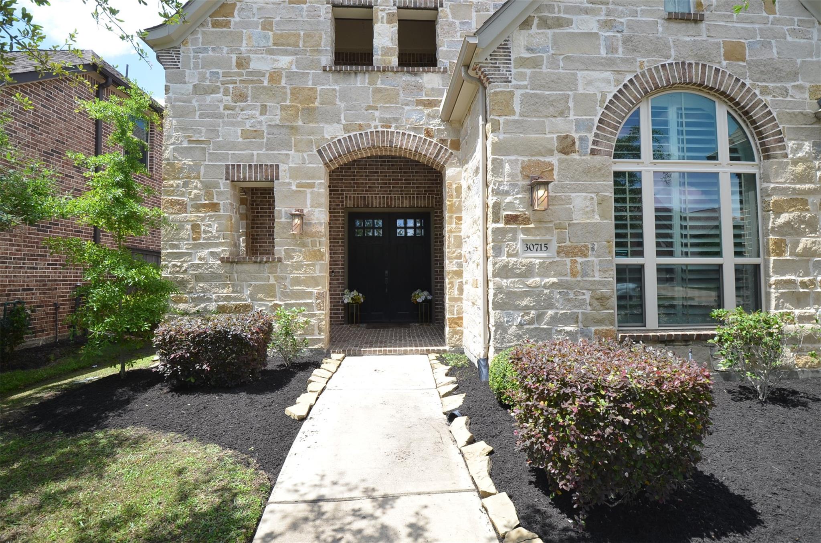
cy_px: 272
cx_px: 410
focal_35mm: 16
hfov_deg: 95.1
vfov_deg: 71.8
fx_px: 375
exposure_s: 1/320
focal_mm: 11
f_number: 9
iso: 320
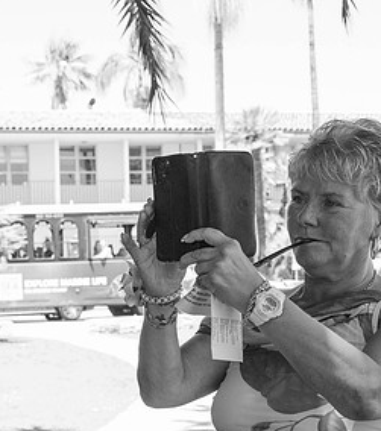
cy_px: 351
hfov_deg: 16.7
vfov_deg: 19.4
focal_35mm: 94
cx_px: -55
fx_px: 1250
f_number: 4.5
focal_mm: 24
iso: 1000
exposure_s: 1/800
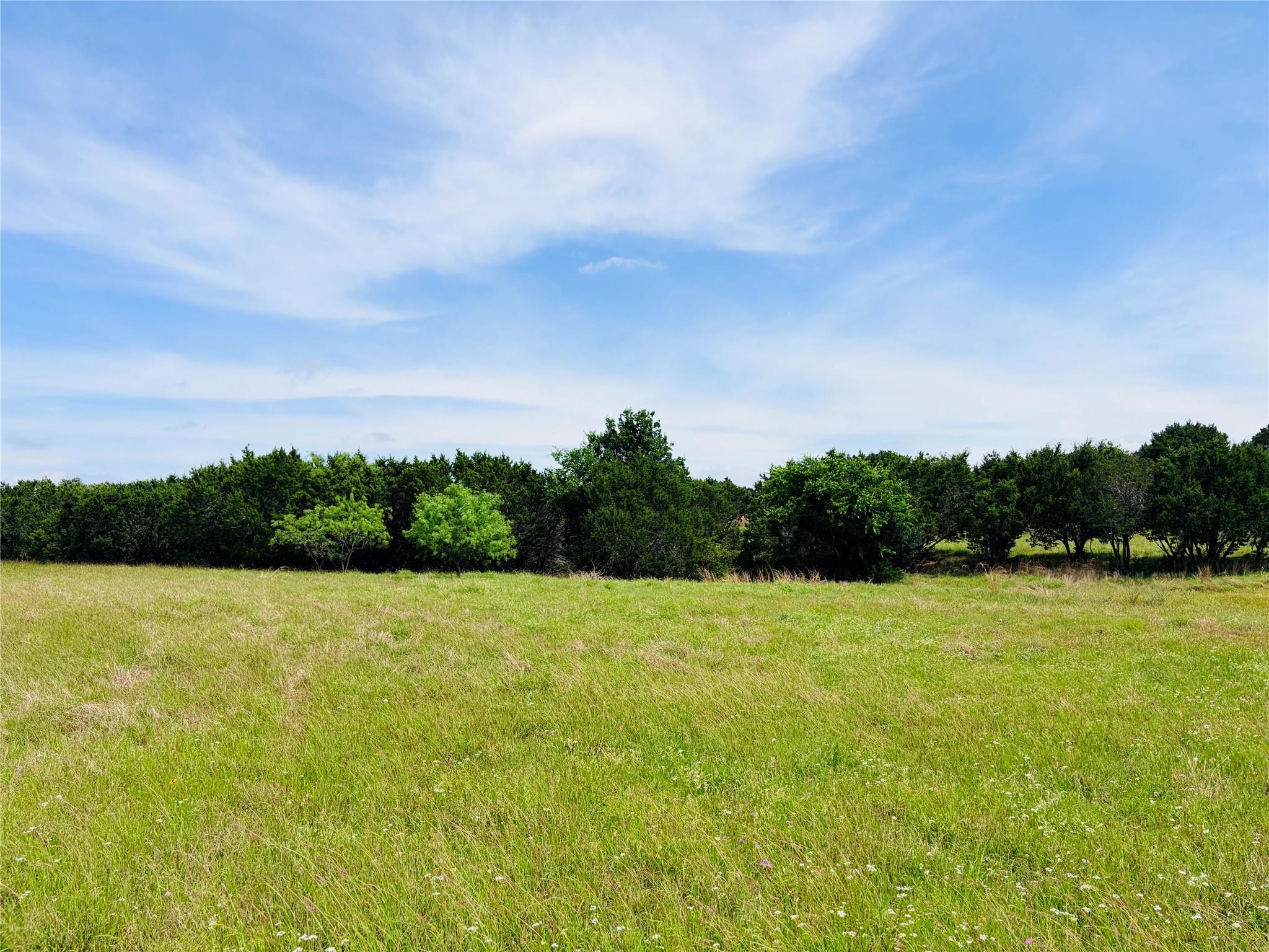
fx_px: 953
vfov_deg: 53.1
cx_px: 634
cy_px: 476
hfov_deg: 67.3
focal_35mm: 26
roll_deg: +2.6
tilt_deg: +3.6
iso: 50
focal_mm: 5.96
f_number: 1.6
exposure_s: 1/4950
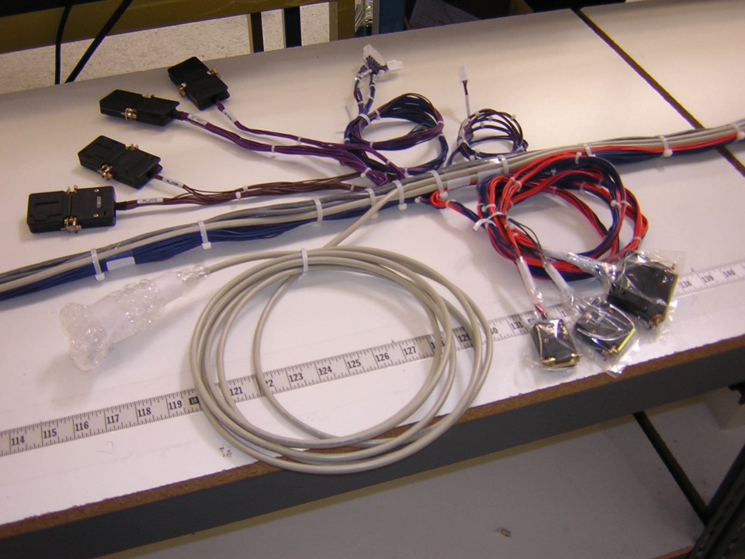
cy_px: 280
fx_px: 775
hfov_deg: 51.4
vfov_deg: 39.7
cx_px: 372
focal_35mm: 36
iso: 100
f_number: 2.6
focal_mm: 4.7
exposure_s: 1/30
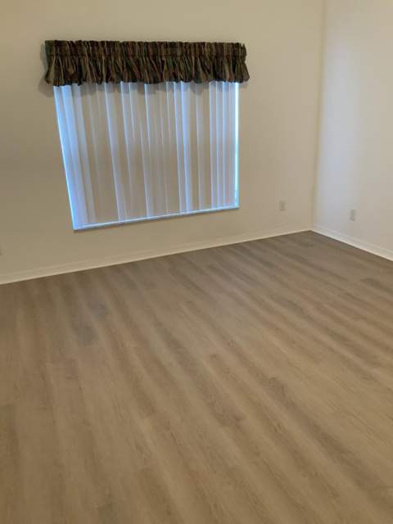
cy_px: 262
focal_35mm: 29
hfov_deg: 48.2
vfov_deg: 61.7
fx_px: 439
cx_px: 196
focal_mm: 3
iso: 200
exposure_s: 1/60
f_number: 1.8
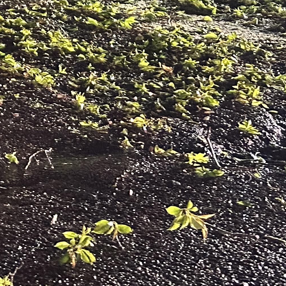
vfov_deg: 10.0
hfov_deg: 10.0
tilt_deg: -7.6
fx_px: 1589
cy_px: -137
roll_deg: +0.8
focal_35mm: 170
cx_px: -147
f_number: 1.78
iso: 500
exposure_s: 1/25
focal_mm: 6.86
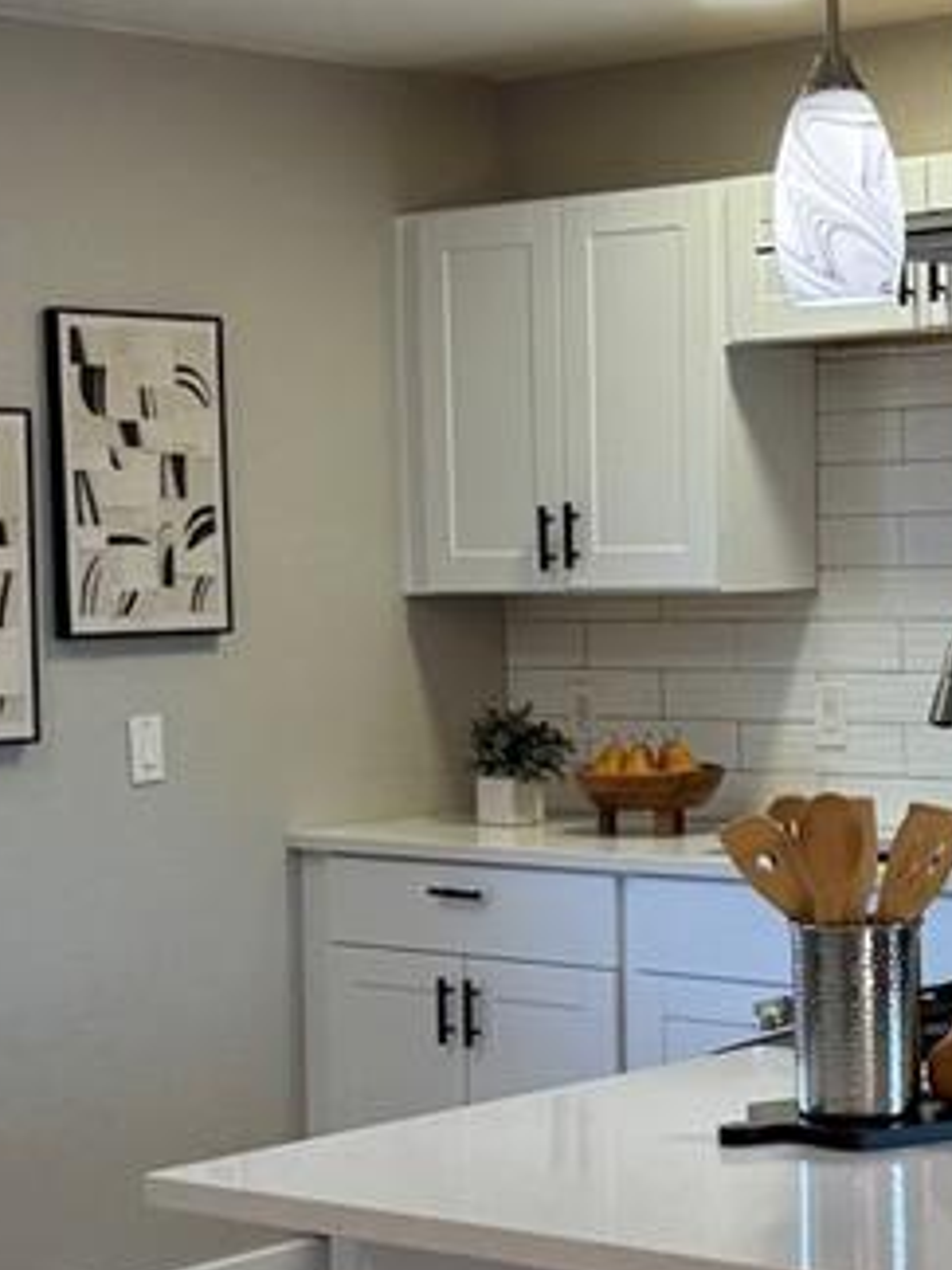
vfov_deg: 22.0
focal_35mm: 89
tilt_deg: -3.5
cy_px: 753
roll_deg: +1.7
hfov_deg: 16.6
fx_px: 3264
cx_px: 635
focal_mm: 6.76
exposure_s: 1/120
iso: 125
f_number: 1.78
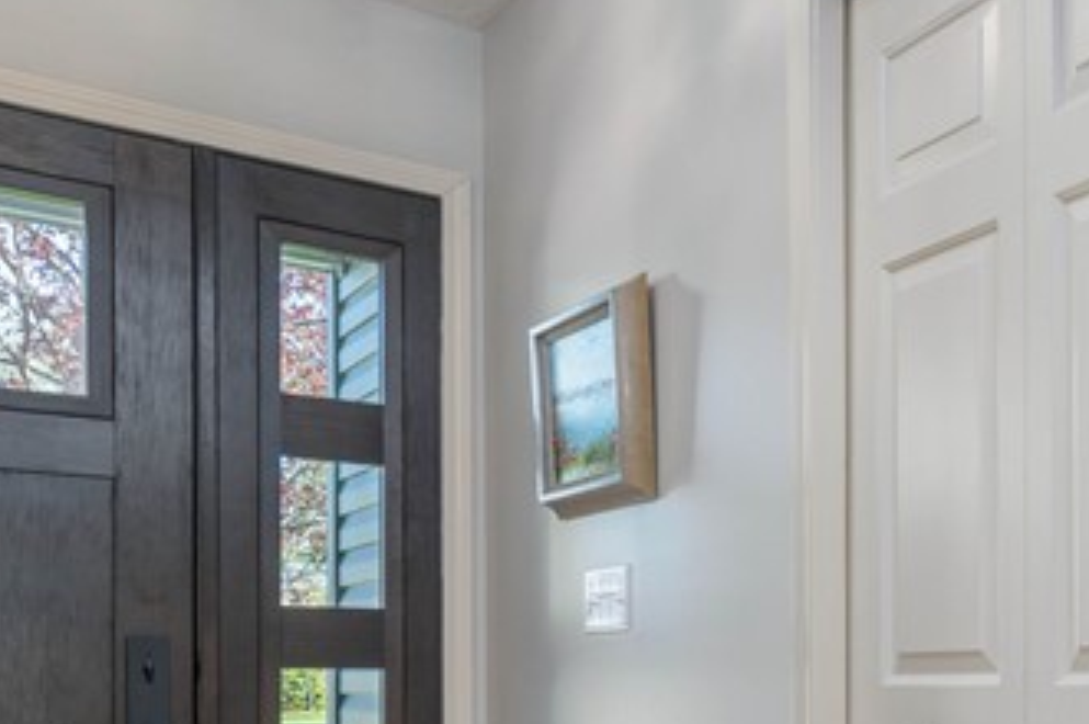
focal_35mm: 46
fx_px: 1390
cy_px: 726
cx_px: 1179
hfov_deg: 36.6
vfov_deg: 27.5
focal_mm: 14
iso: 200
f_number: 8
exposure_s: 1/60
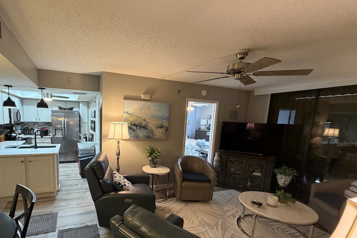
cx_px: 142
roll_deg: -1.2
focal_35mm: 18
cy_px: 144
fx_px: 179
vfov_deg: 66.7
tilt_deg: -7.6
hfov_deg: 88.8
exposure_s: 1/60
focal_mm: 2.22
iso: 320
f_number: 2.2
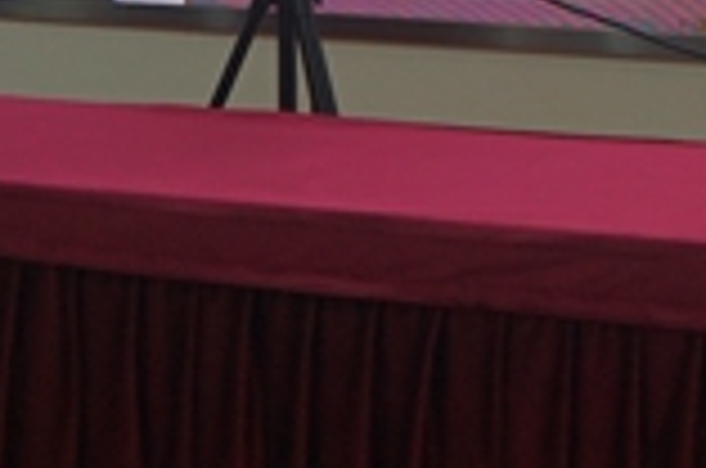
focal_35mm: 194
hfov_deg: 10.5
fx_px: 3797
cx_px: 805
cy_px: -382
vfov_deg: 6.9
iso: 800
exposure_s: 1/160
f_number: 4
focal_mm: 38
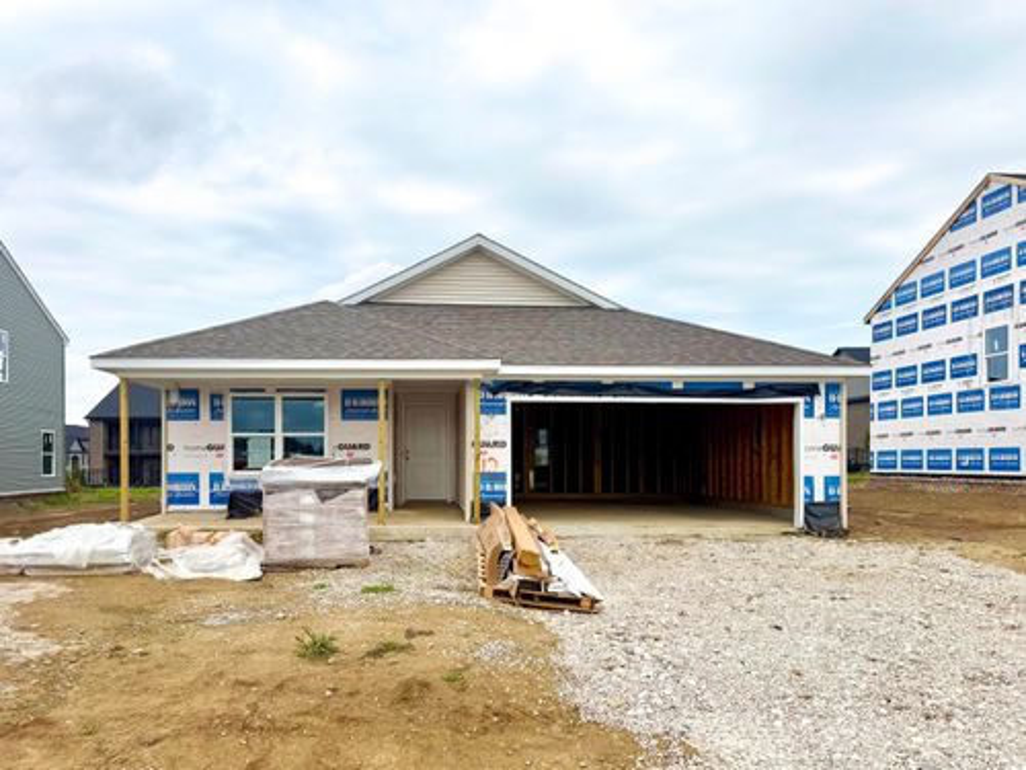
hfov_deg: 71.6
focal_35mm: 24
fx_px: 711
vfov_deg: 56.8
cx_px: 513
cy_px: 385
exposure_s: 1/8000
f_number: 1.8
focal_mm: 6.76
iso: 80
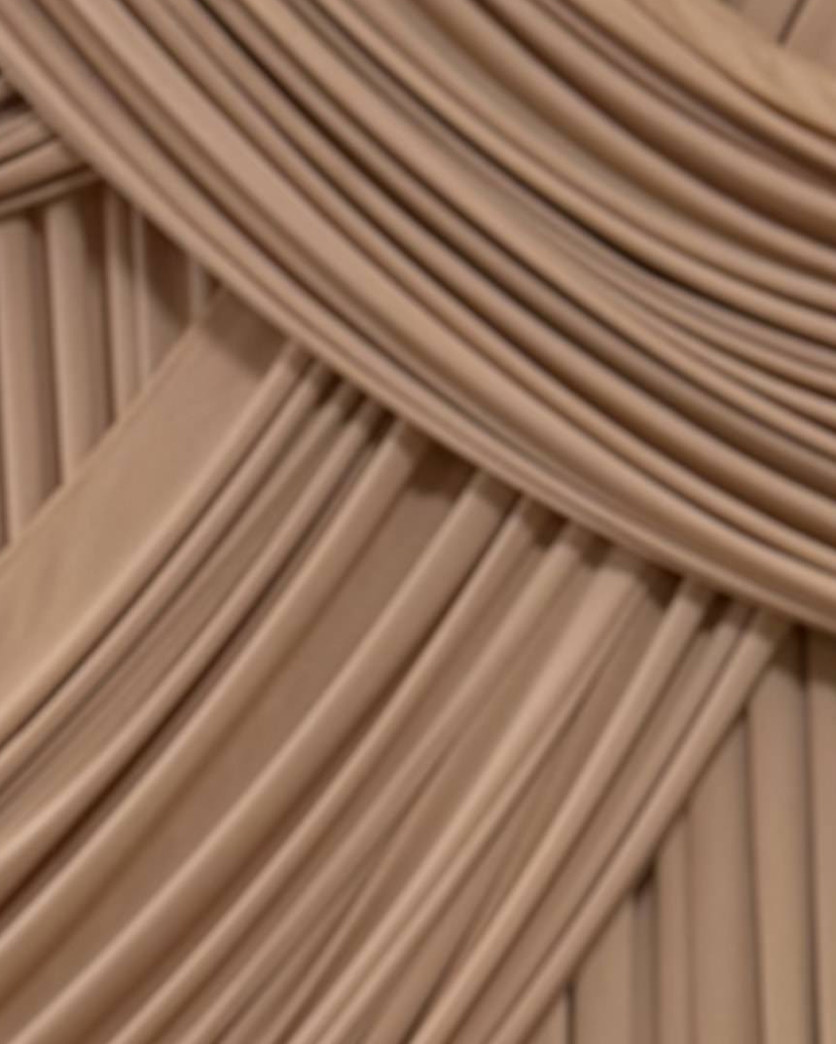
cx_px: 1120
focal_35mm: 176
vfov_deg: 10.6
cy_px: 1604
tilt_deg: -8.0
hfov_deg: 8.6
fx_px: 5441
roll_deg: -1.2
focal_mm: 6.76
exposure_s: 1/60
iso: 160
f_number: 1.78
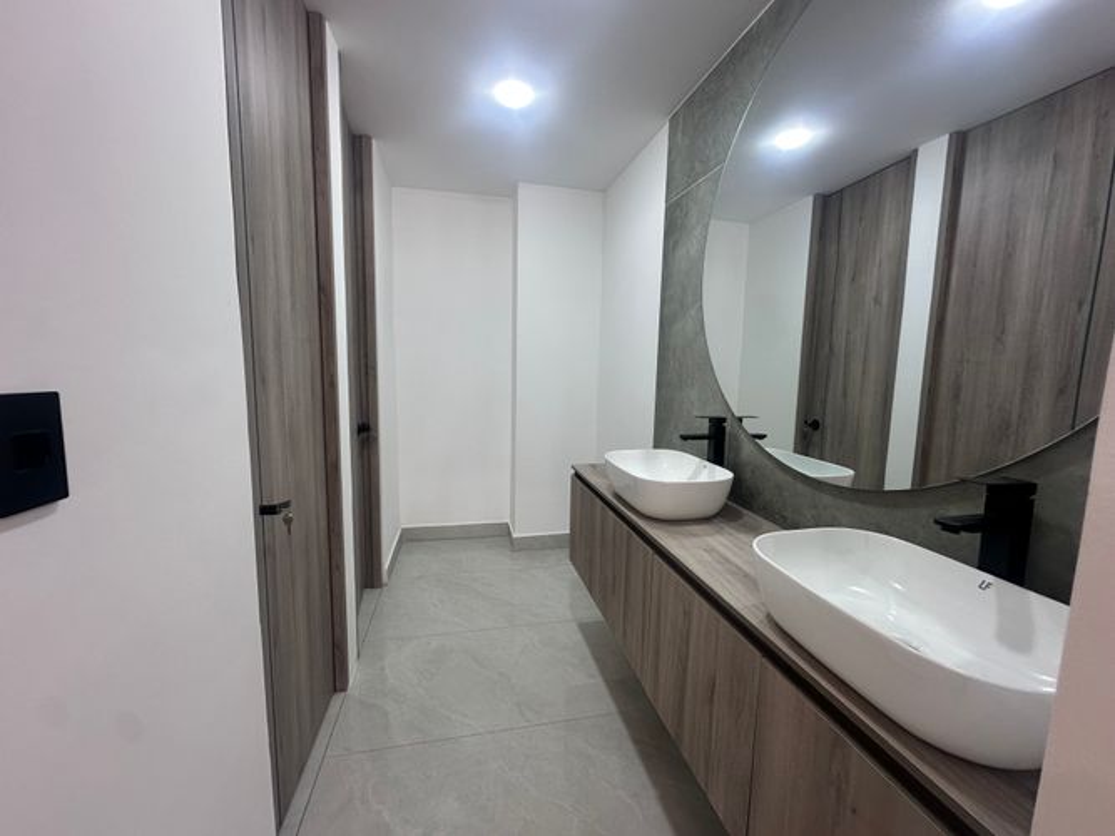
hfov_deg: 102.1
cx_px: 558
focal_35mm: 14
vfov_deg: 85.7
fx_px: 451
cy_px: 418
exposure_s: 1/120
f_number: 2.2
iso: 100
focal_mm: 2.22
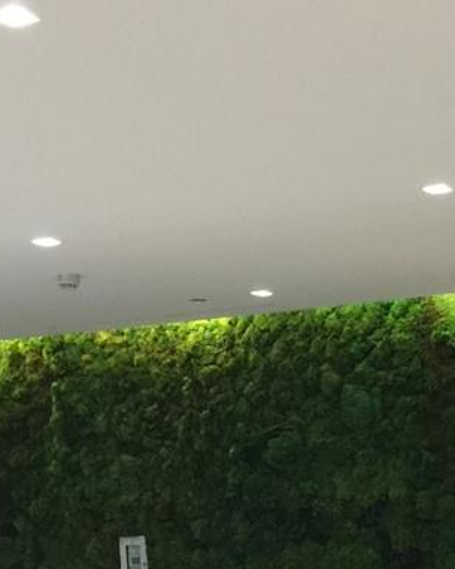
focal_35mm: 89
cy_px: 748
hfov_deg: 16.5
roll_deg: +1.9
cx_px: 561
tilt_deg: -6.6
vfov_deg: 19.7
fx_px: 1500
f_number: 2.2
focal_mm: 4.15
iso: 80
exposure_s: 1/15
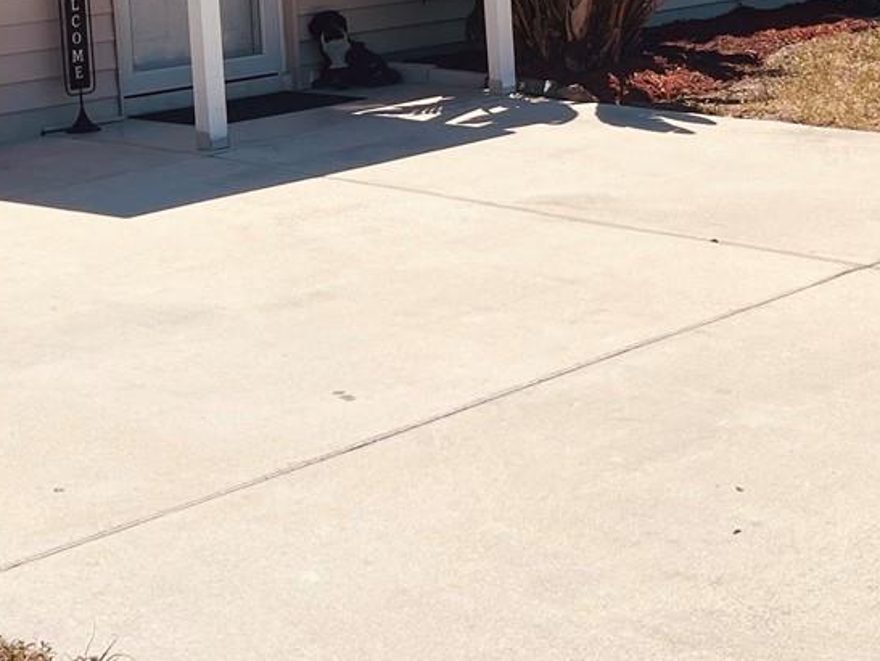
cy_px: -21
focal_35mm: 76
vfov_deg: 18.8
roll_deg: +2.7
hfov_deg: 25.4
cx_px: 626
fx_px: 1933
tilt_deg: -5.7
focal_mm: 5.1
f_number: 1.6
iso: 50
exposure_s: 1/6173
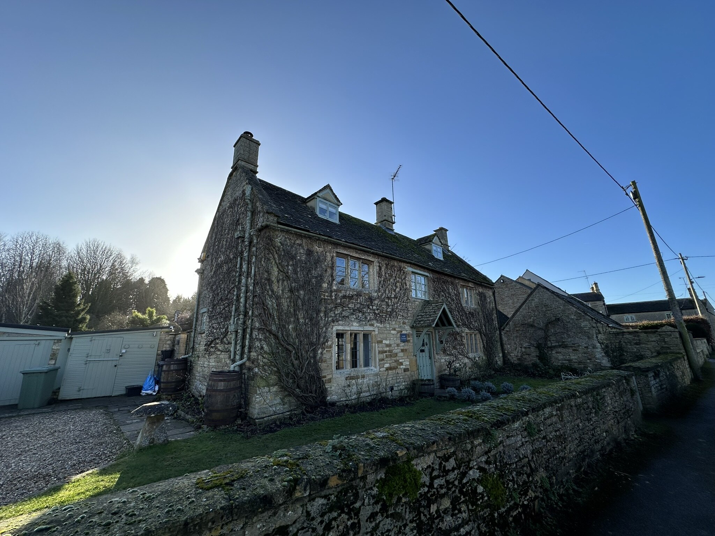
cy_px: 268
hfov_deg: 102.1
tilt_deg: +14.9
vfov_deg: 85.7
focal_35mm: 14
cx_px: 358
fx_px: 289
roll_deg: +1.2
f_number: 2.2
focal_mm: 2.22
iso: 40
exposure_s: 1/818
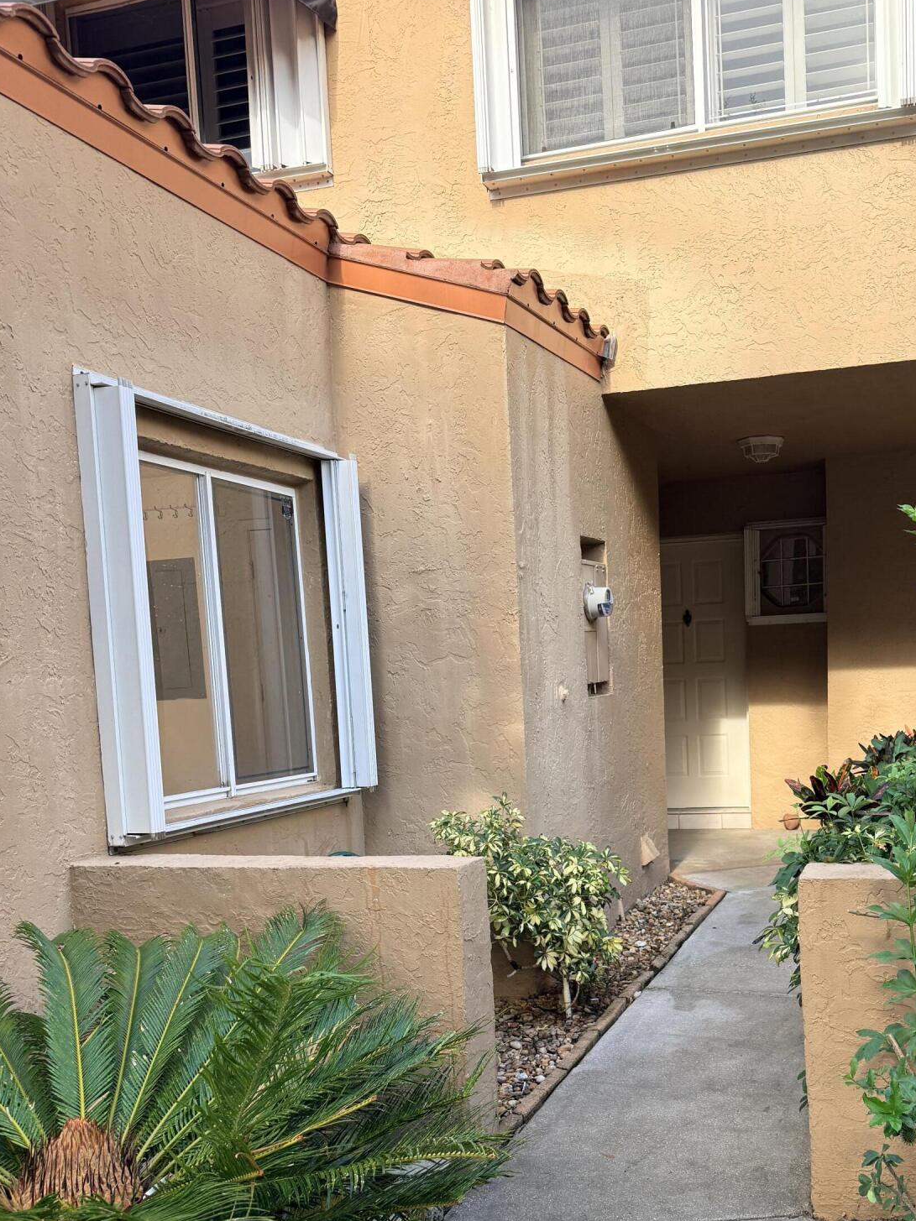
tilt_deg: -5.5
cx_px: 626
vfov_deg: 54.5
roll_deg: +1.1
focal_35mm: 33
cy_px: 786
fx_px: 1164
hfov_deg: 42.2
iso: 100
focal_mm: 6.76
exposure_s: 1/367
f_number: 1.78
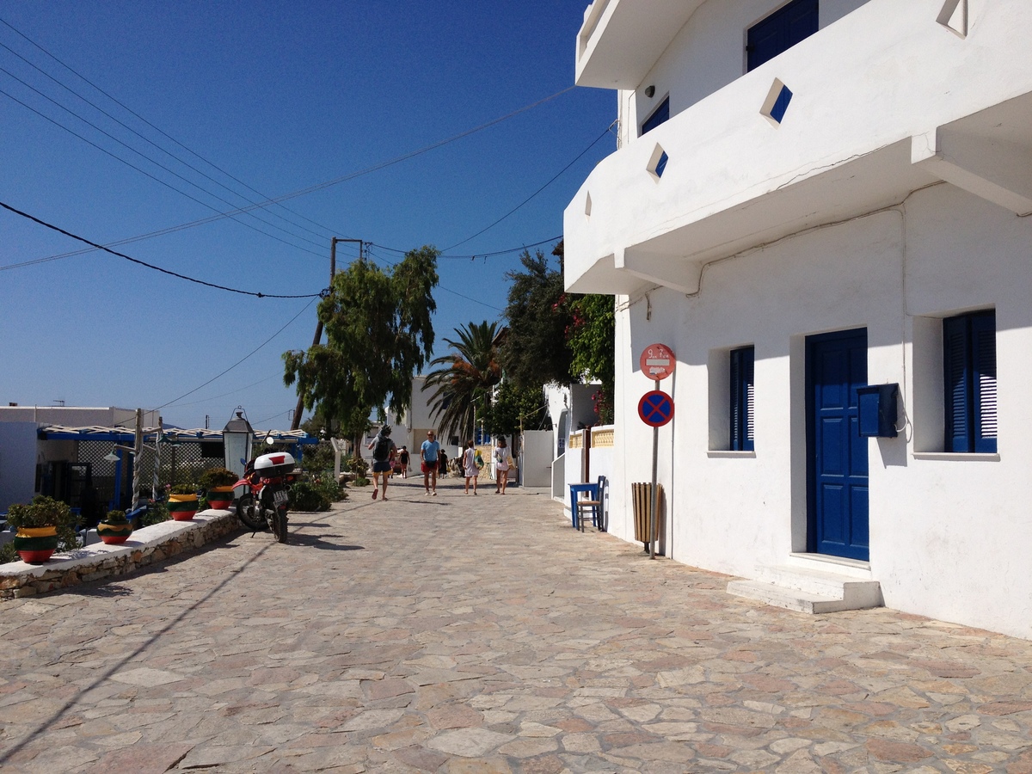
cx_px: 516
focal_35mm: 35
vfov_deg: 40.7
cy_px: 387
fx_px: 1043
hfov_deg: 52.6
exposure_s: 1/5025
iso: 50
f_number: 2.4
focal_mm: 4.28
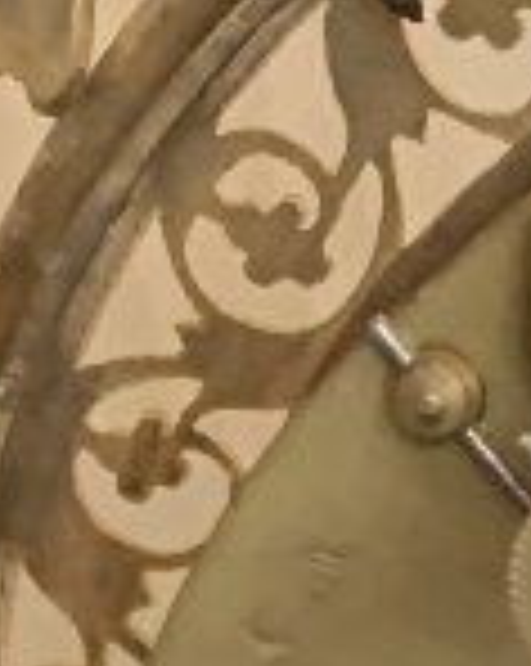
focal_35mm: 206
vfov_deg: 7.7
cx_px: 968
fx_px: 4055
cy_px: 2264
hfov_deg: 7.3
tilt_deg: -30.7
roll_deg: +1.6
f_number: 1.8
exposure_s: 1/57
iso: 400
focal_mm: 4.25
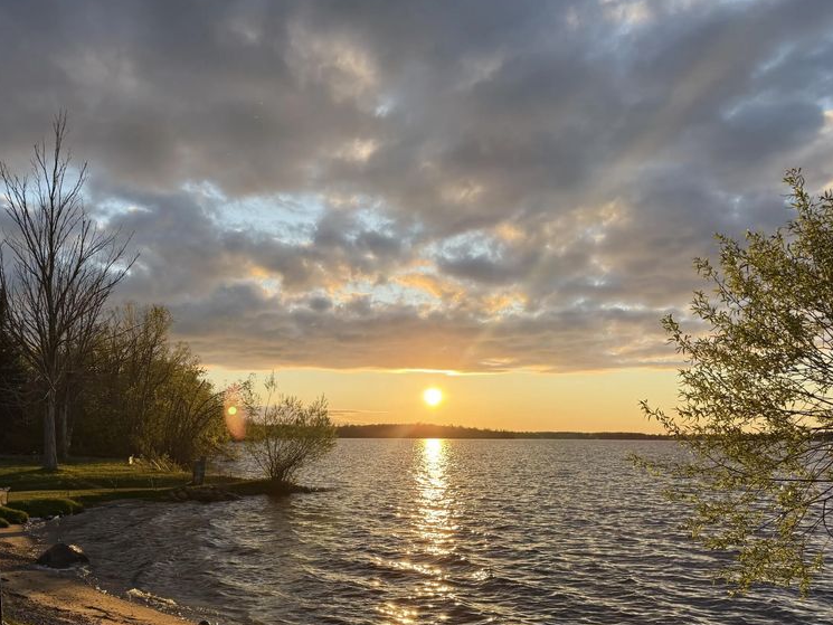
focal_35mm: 33
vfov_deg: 42.5
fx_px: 794
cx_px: 334
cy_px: 400
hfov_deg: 55.0
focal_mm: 6.76
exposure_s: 1/2370
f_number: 1.78
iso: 100
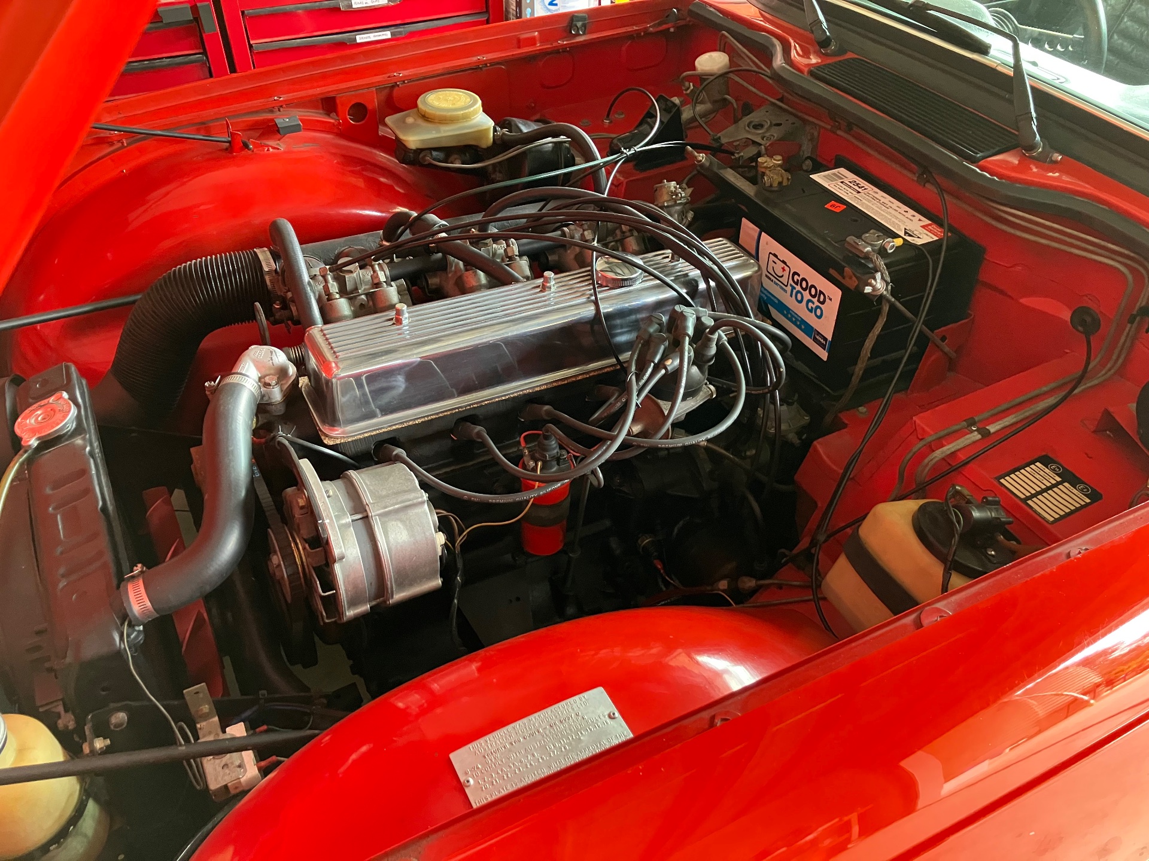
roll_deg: +0.1
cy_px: 430
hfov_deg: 63.4
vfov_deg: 49.7
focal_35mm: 28
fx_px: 929
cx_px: 574
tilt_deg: -40.4
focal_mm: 3.99
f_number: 1.8
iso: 320
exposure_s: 1/50
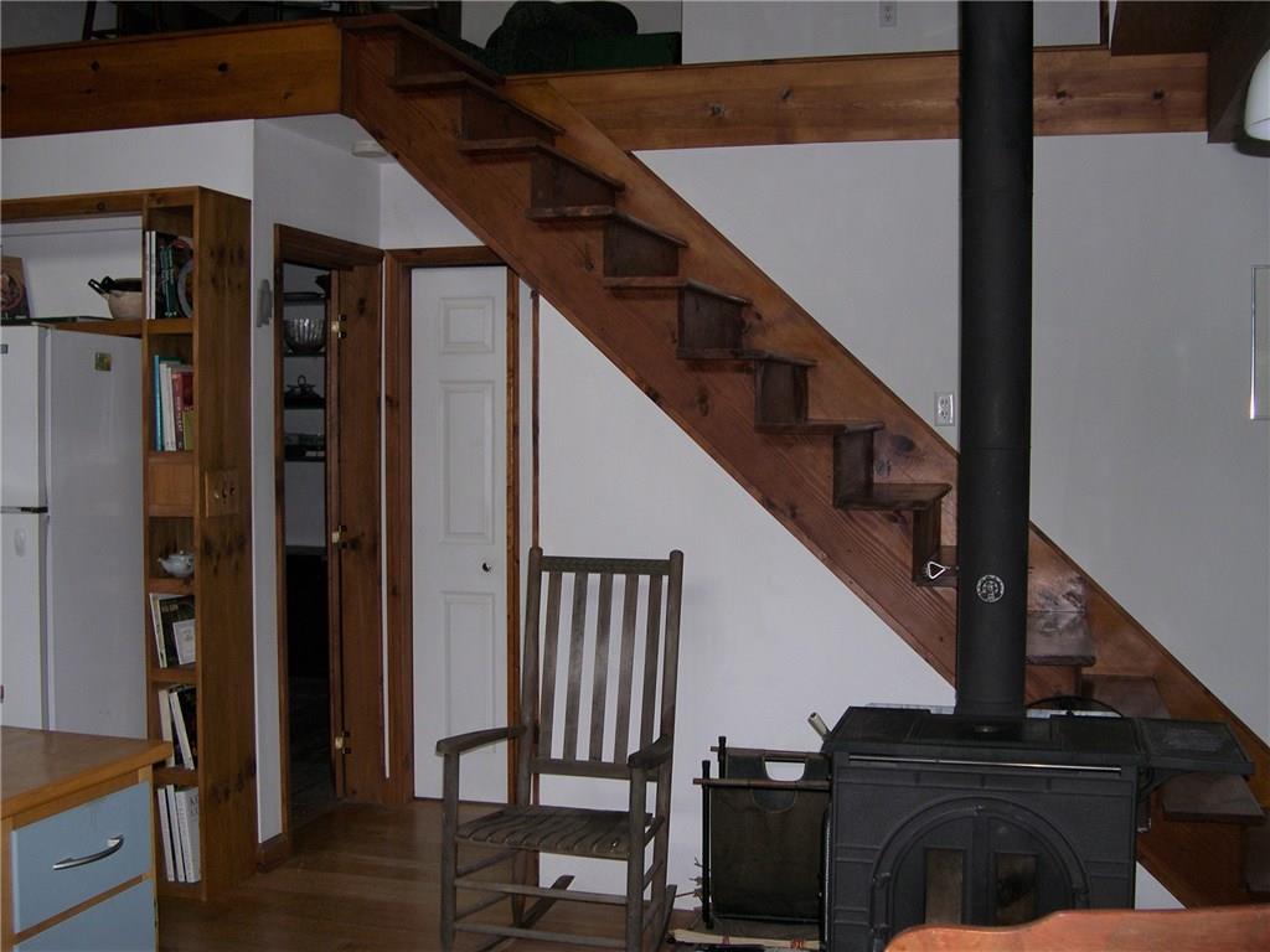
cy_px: 476
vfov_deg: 37.7
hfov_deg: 49.0
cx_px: 635
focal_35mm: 38
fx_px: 1394
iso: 100
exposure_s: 1/60
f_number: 2.8
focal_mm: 8
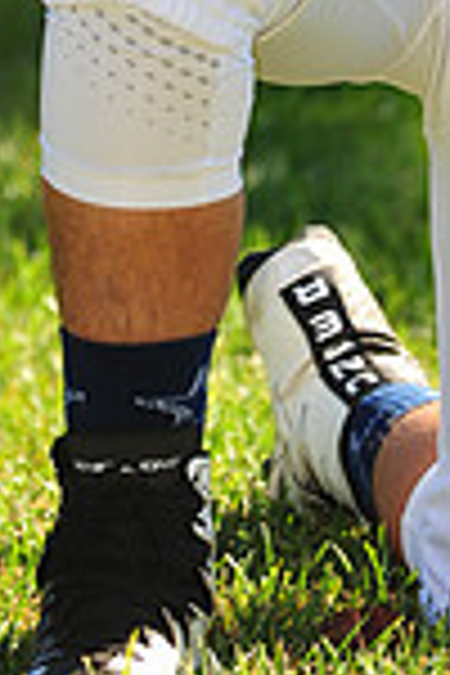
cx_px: 418
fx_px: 10893
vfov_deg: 3.5
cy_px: -472
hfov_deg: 2.4
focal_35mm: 581
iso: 200
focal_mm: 150
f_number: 4.5
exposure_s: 1/400
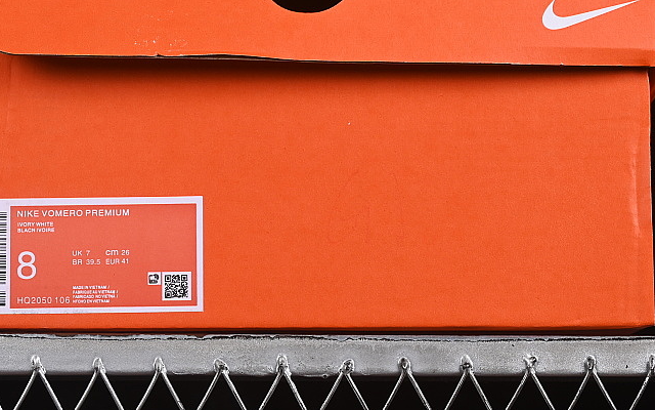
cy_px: 105
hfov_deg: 16.2
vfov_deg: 10.1
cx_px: 317
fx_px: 2303
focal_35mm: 129
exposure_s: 1/80
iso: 160
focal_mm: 50
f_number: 8
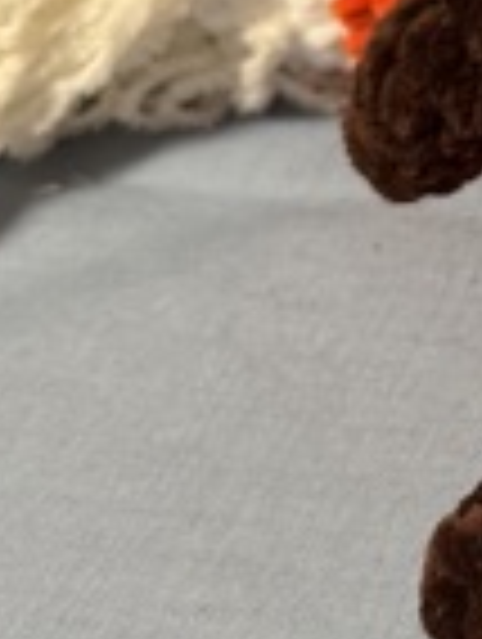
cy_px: -225
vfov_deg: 13.9
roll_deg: +2.9
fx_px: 2499
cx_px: 996
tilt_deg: -30.3
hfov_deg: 10.1
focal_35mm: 135
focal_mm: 6.76
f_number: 1.78
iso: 125
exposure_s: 1/50
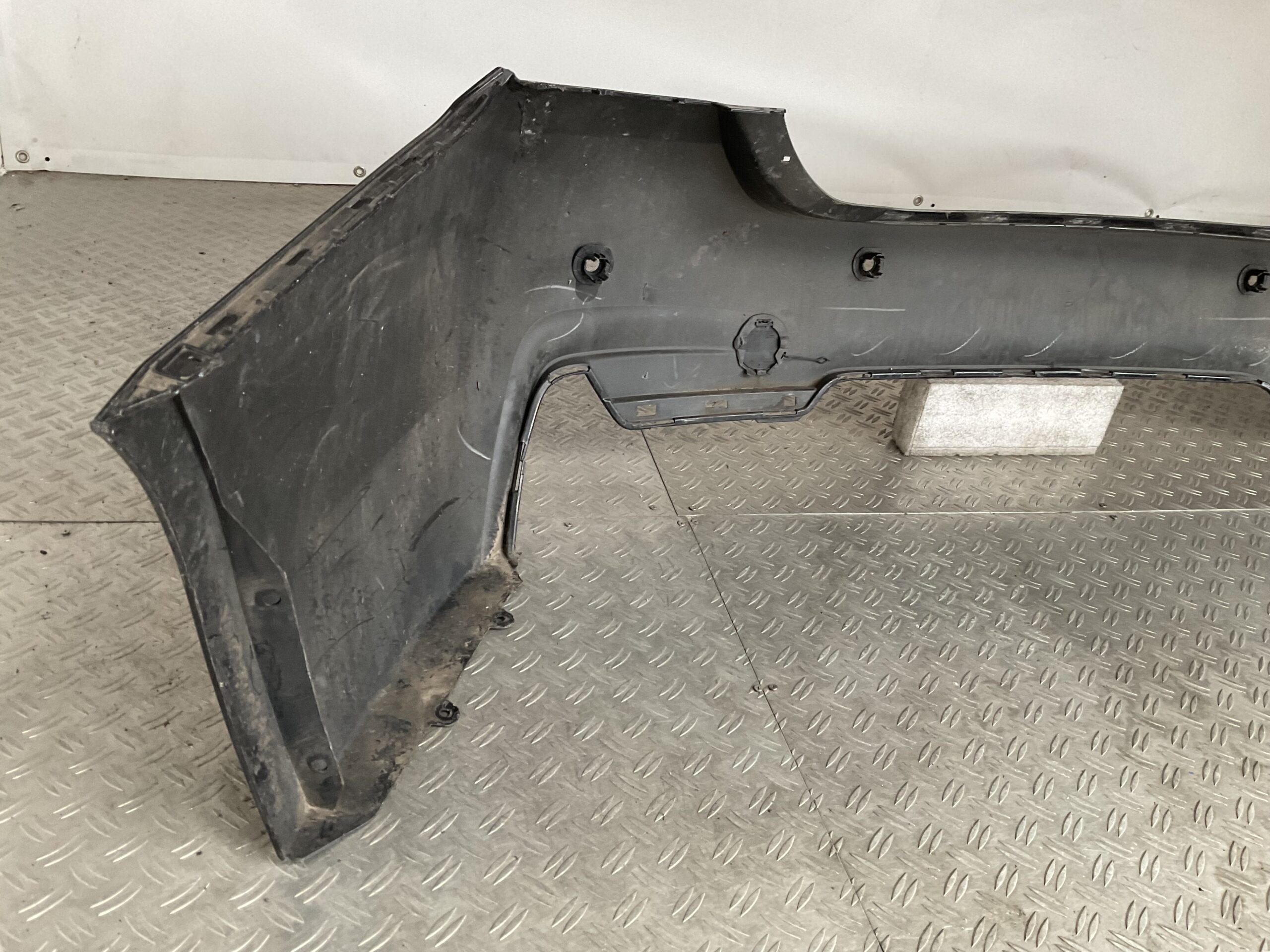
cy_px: 476
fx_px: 1064
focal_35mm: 29
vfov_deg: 48.2
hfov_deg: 61.7
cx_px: 635
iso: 100
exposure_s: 1/50
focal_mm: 3
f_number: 1.8
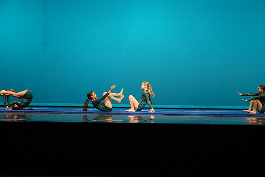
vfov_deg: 24.2
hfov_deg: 35.6
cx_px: 132
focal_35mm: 56
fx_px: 412
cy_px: 88
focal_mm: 56
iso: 2000
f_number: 4
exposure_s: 1/640
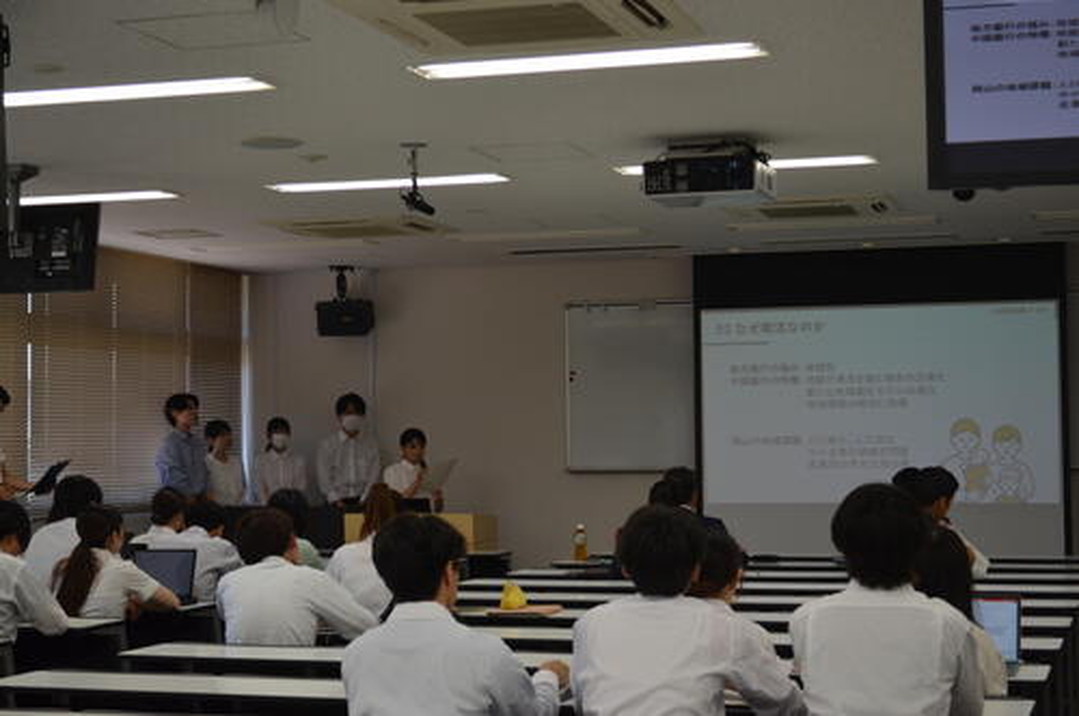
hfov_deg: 30.5
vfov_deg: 20.6
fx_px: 1976
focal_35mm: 66
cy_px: 358
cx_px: 540
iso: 400
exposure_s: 1/100
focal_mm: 44
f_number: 5.3
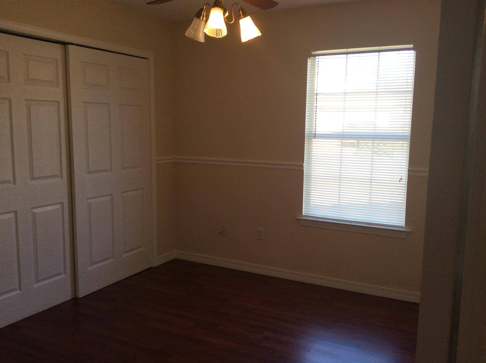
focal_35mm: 32
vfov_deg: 44.1
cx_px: 243
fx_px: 449
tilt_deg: -8.0
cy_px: 182
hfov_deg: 56.9
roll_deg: +0.1
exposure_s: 1/120
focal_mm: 3.3
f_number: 2.4
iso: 50
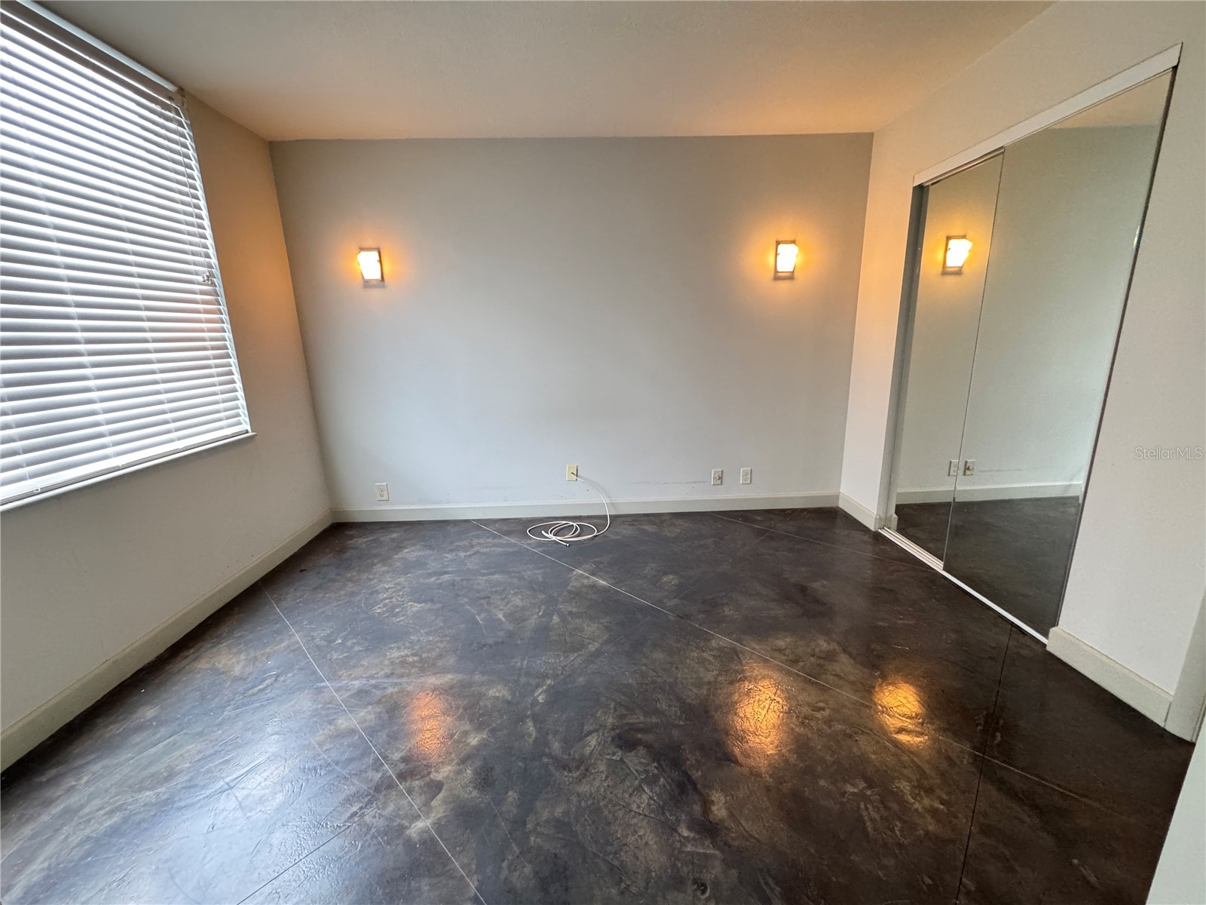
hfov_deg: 102.1
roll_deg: +1.3
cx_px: 603
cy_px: 452
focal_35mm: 14
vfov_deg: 85.7
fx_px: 488
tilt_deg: -13.6
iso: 640
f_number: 2.2
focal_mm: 2.22
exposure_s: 1/60
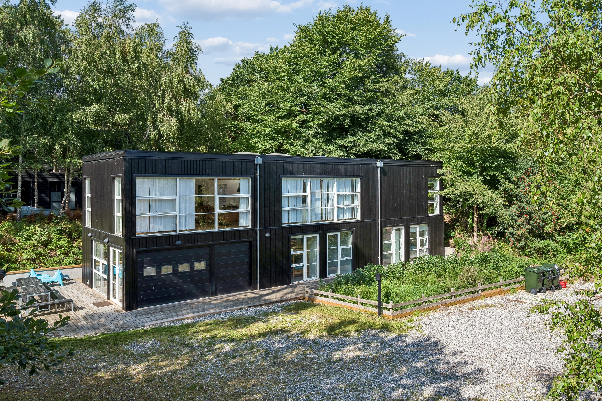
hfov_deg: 69.4
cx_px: 301
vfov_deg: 49.6
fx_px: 435
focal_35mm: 26
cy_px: 200
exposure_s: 1/500
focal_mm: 26
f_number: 8
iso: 200
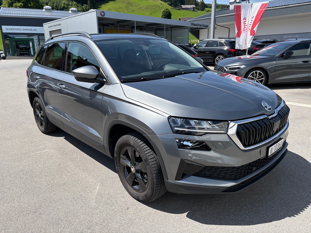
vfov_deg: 53.1
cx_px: 156
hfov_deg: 67.3
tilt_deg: -13.3
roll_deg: +2.8
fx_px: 234
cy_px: 116
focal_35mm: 26
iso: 64
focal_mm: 5.96
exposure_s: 1/2985
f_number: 1.6
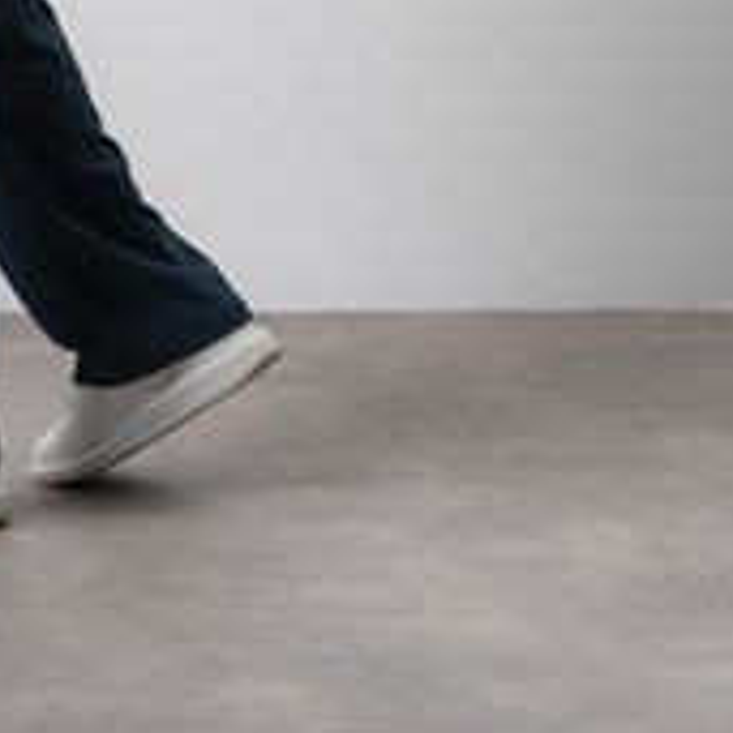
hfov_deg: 8.3
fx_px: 5007
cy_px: -540
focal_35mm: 209
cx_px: -21
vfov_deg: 8.1
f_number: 10
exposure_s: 1/125
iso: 100
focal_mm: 70
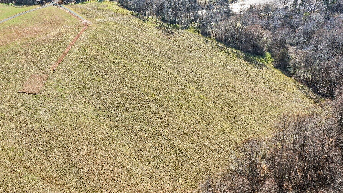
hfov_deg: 50.2
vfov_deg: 29.7
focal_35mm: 40
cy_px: 93
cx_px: 141
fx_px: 364
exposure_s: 1/240
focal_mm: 10.26
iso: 100
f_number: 5
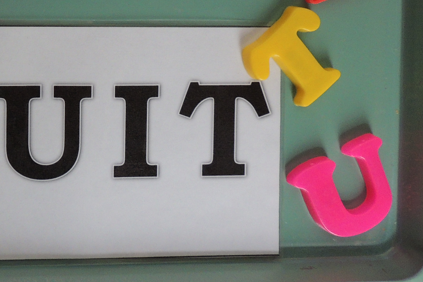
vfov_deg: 21.6
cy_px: 11
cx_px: -4
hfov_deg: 30.5
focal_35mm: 61
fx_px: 717
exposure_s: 1/15
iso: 320
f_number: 3
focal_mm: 4.3
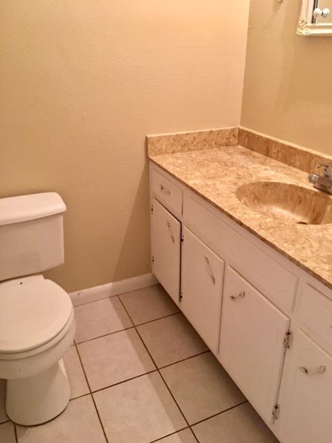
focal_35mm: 29
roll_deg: -0.3
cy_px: 222
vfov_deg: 61.7
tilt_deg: -24.4
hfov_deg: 48.2
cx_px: 166
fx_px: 371
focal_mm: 4.15
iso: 100
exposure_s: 1/15
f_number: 2.2
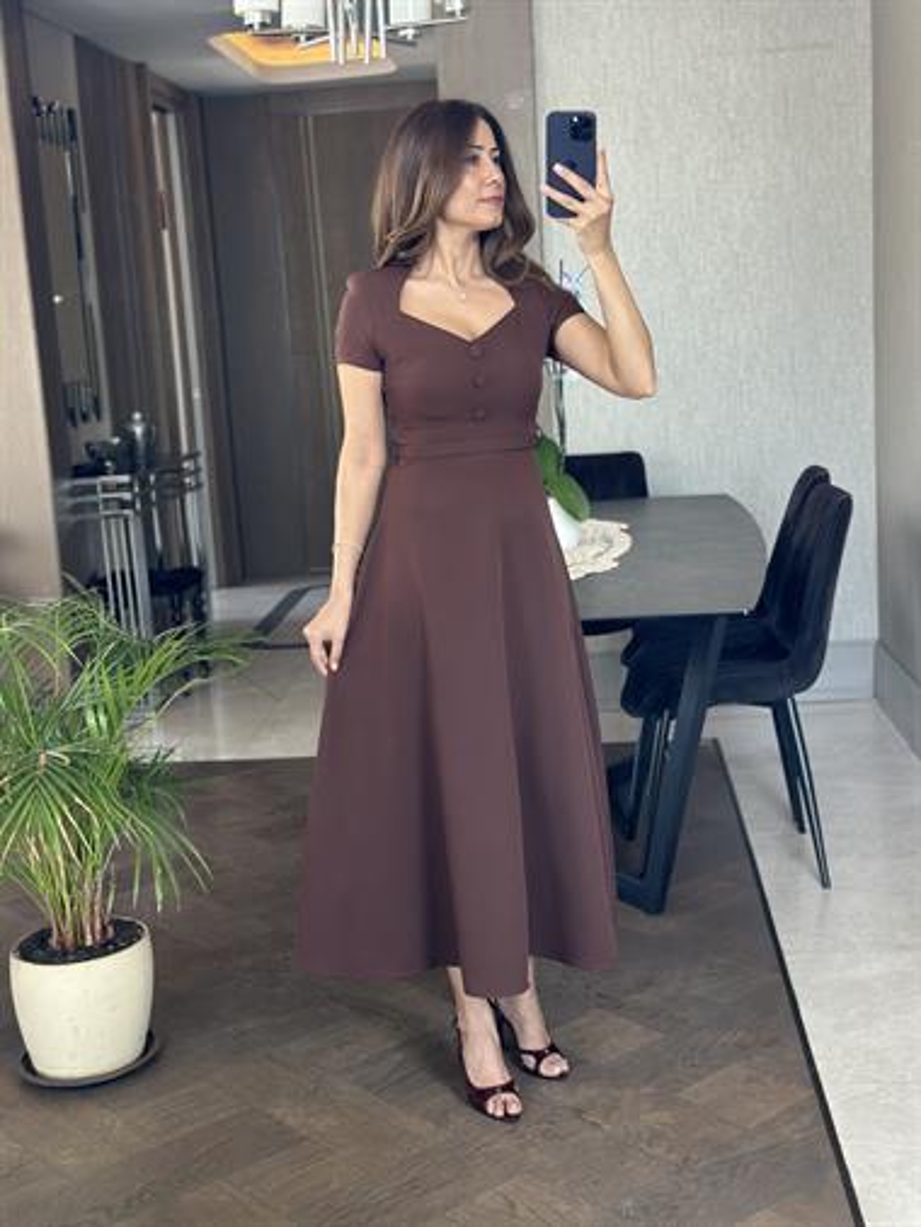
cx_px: 460
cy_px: 614
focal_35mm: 48
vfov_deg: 39.6
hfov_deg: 30.3
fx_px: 1701
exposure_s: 1/60
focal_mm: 6.86
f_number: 1.78
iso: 125
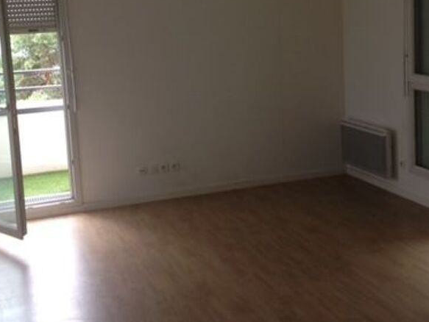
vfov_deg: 24.2
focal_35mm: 60
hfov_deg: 32.2
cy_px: 90
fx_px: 744
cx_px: 227
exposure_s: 1/30
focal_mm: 4.28
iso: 50
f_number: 2.4
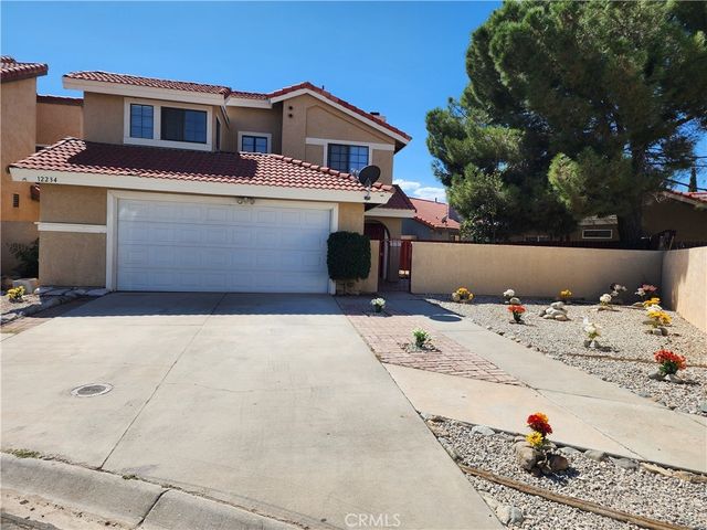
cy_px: 265
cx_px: 354
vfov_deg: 58.9
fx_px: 470
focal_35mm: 23
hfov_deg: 73.9
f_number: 1.8
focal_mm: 6.4
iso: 12
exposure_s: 1/1262
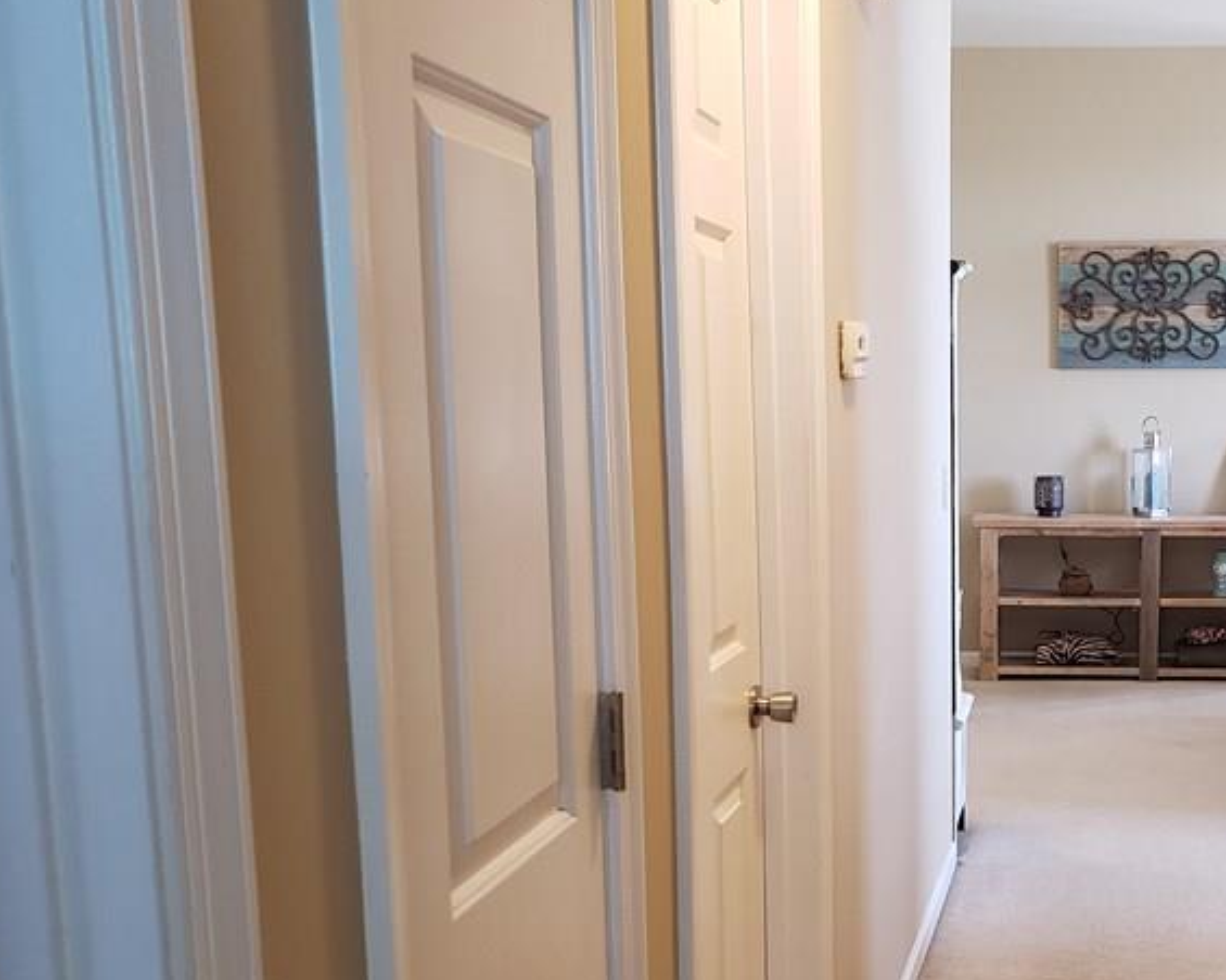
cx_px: 1052
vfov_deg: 32.5
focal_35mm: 46
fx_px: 1669
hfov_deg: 38.2
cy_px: 646
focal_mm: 4.3
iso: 250
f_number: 2.4
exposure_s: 1/40
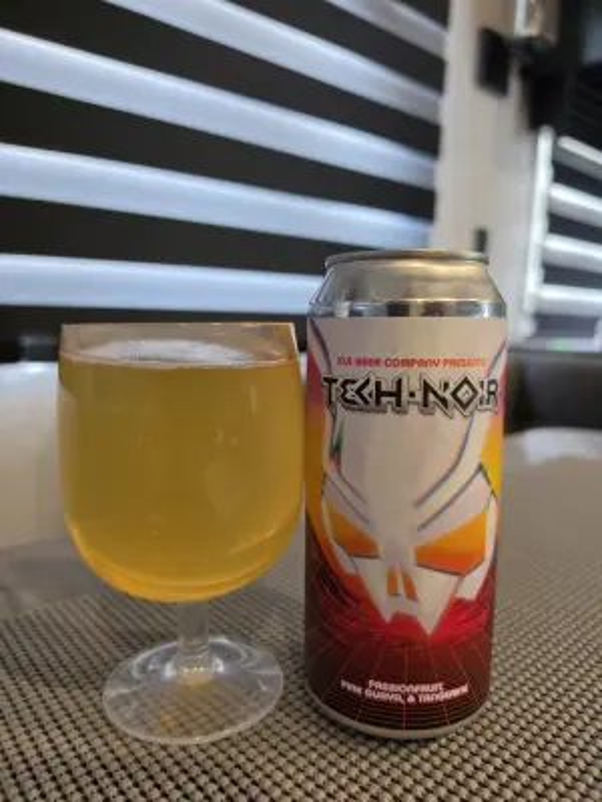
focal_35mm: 23
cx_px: 301
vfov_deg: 73.9
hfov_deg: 58.9
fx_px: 533
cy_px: 401
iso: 320
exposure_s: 1/120
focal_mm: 6.5
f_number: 1.4
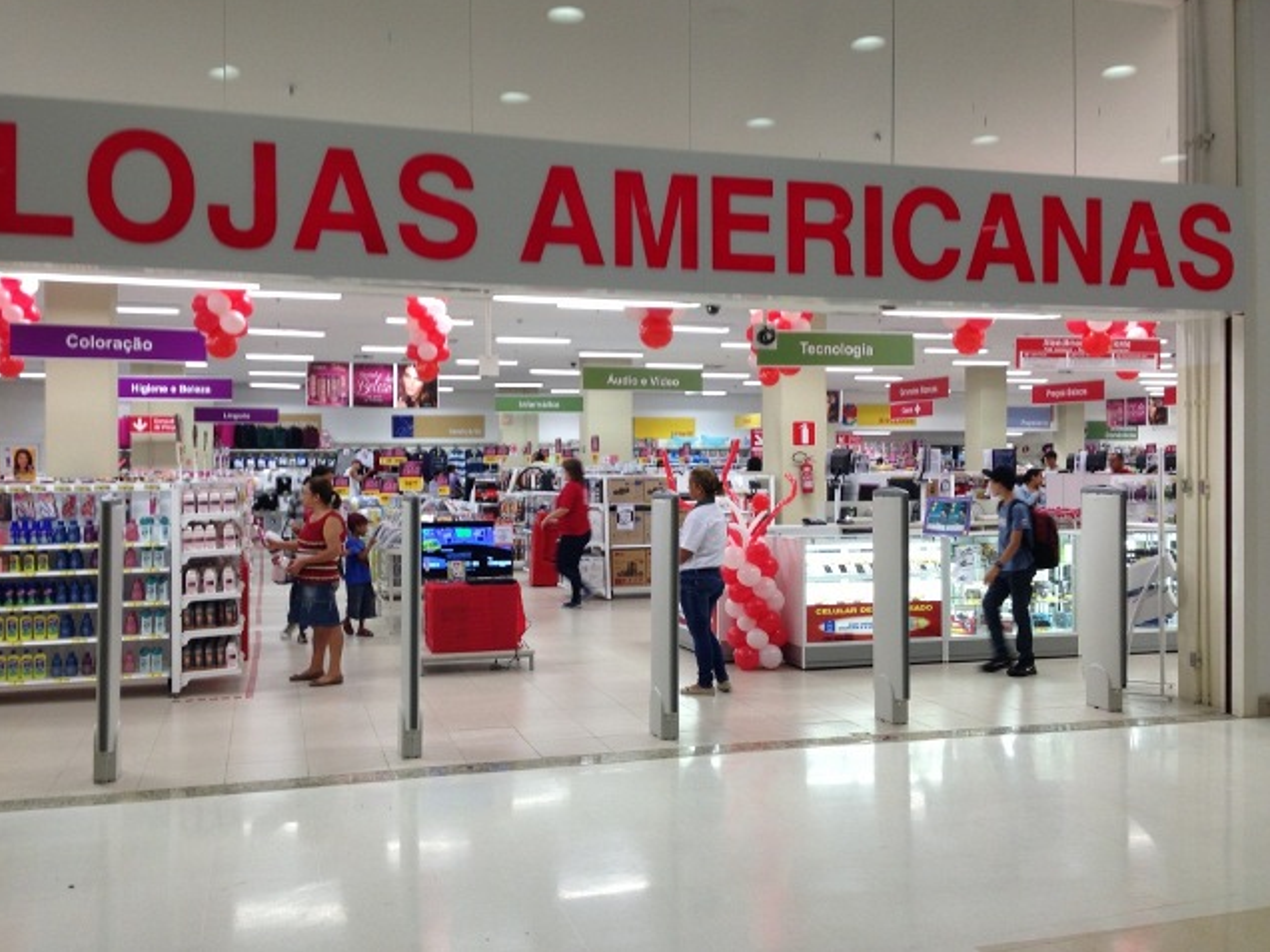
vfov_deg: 41.8
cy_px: 465
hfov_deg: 54.0
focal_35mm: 34
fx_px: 1247
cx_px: 618
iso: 50
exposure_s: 1/30
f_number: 2.4
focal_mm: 4.13
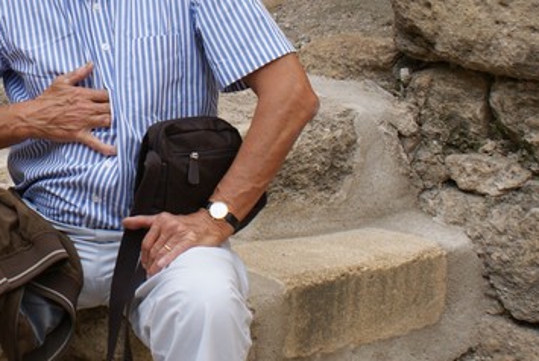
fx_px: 1815
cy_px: 8
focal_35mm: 121
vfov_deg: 11.3
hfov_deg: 16.6
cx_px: 20
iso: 100
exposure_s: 1/125
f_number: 8
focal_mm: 28
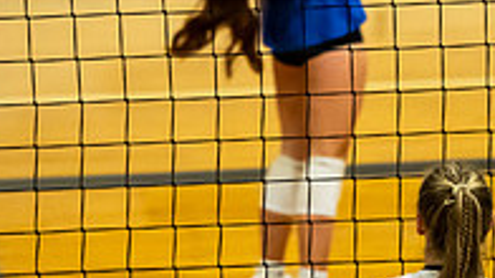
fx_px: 8146
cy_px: -87
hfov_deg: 3.5
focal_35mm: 621
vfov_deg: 2.0
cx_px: 328
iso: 5000
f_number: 2.8
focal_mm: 200
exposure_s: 1/1250
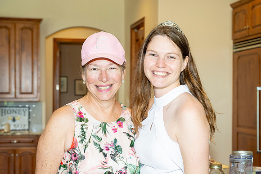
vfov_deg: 21.6
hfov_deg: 31.9
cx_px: 144
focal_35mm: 63
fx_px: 456
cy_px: 98
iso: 800
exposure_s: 1/125
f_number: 5.6
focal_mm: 56
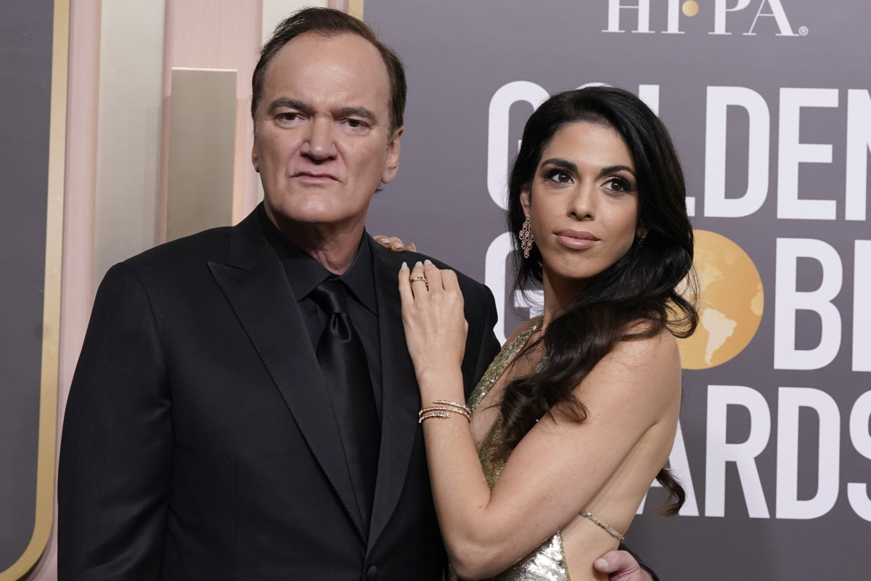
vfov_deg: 13.0
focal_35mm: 105
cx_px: 436
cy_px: 290
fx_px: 2540
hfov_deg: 19.5
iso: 1600
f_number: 7.1
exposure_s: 1/800
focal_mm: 70
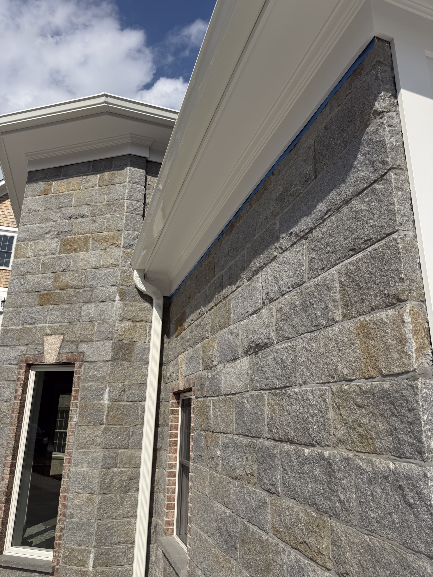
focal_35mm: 24
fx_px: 400
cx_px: 216
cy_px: 288
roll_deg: -0.7
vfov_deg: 71.6
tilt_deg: +15.7
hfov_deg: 56.8
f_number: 1.78
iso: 80
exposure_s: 1/8130
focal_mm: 6.76
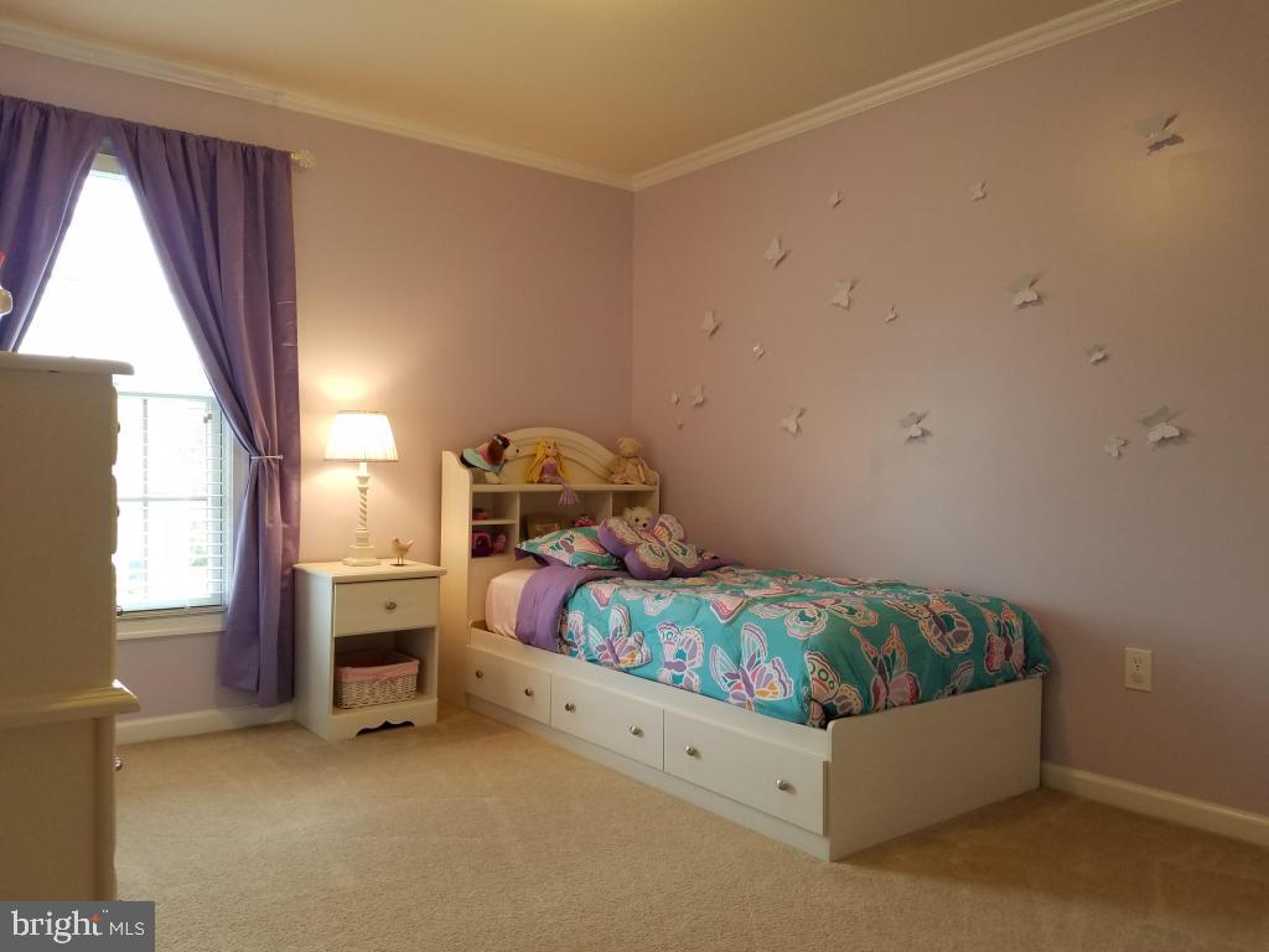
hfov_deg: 67.3
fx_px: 953
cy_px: 476
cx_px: 634
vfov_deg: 53.1
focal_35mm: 26
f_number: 1.7
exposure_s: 1/60
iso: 125
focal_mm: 4.2
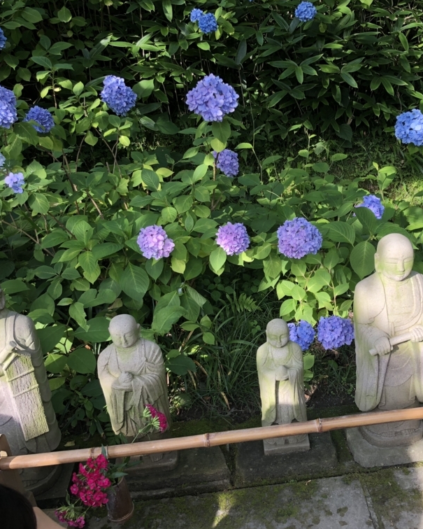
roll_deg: +2.6
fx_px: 579
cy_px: 267
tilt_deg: -25.0
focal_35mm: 37
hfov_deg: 39.4
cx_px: 298
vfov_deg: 49.1
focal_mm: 3.99
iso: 25
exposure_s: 1/120
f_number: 1.8
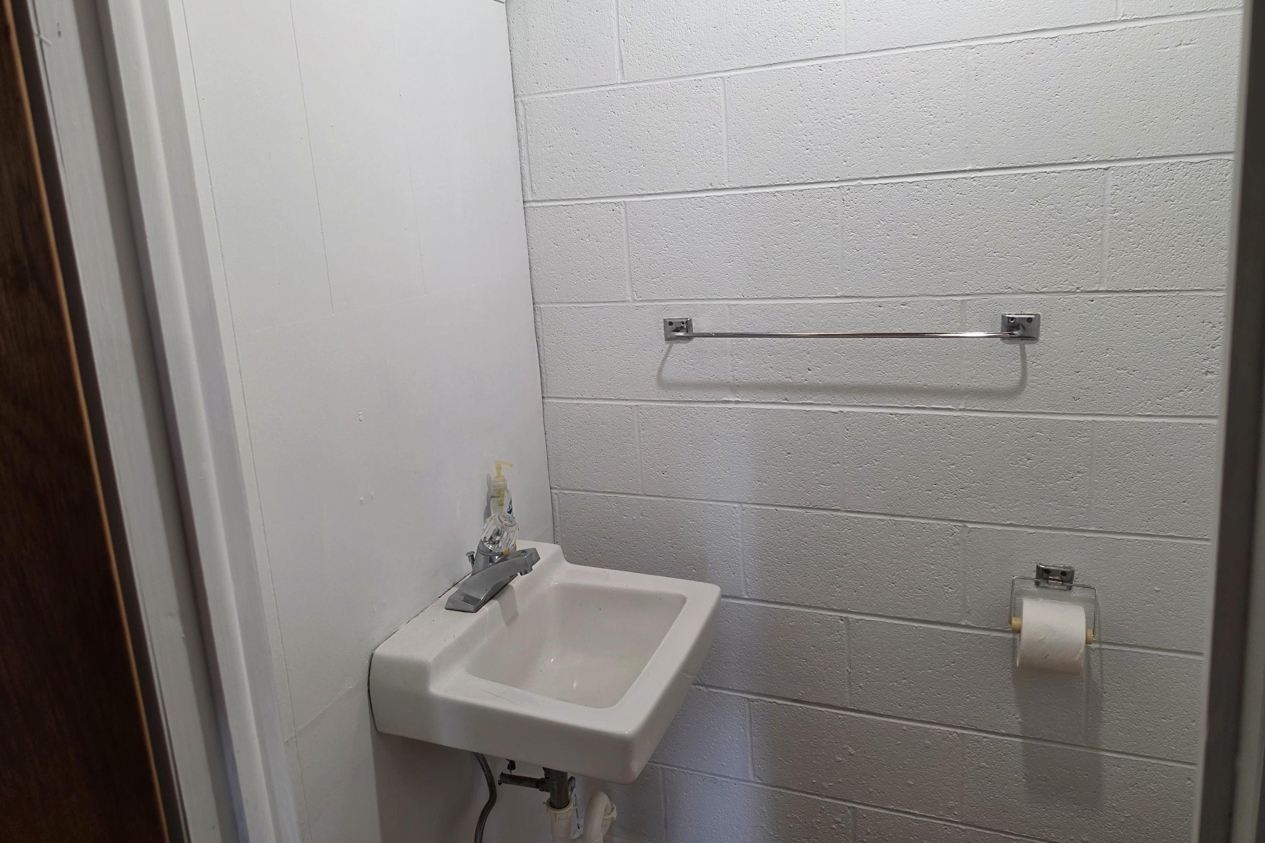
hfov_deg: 73.7
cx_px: 632
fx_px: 843
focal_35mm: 24
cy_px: 381
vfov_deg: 53.0
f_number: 1.4
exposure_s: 1/120
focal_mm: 6.5
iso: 100
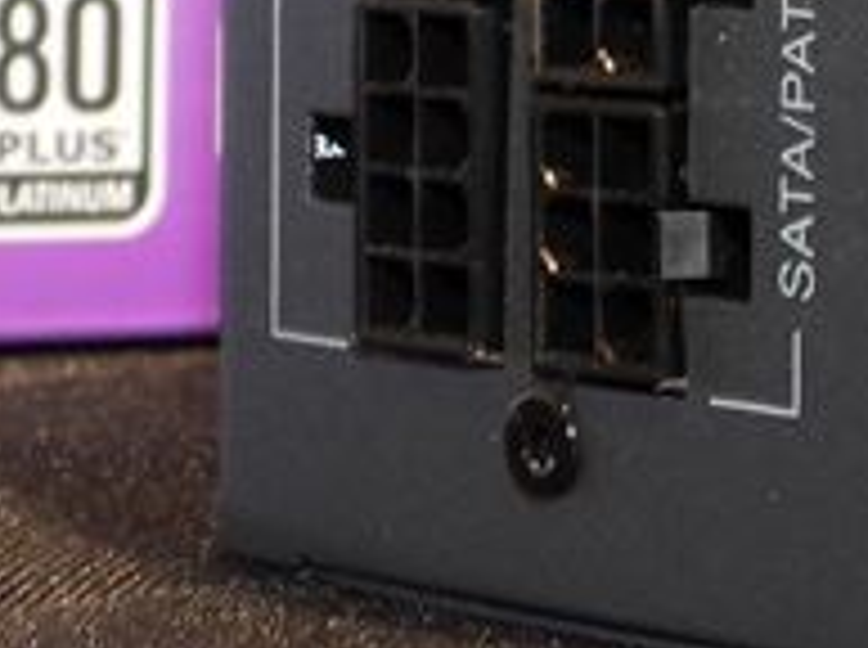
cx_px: 1115
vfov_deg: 6.1
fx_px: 5857
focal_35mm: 234
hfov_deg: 8.4
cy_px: -711
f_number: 3.2
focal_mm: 7.9
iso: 200
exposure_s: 1/30
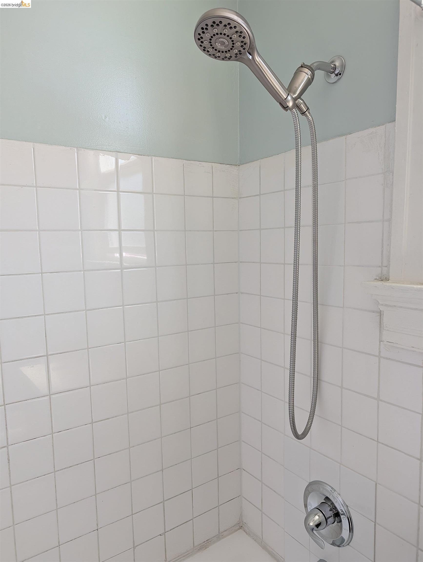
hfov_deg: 56.9
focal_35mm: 24
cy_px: 281
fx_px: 390
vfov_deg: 71.5
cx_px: 212
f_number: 1.68
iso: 97
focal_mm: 6.9
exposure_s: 1/79.1
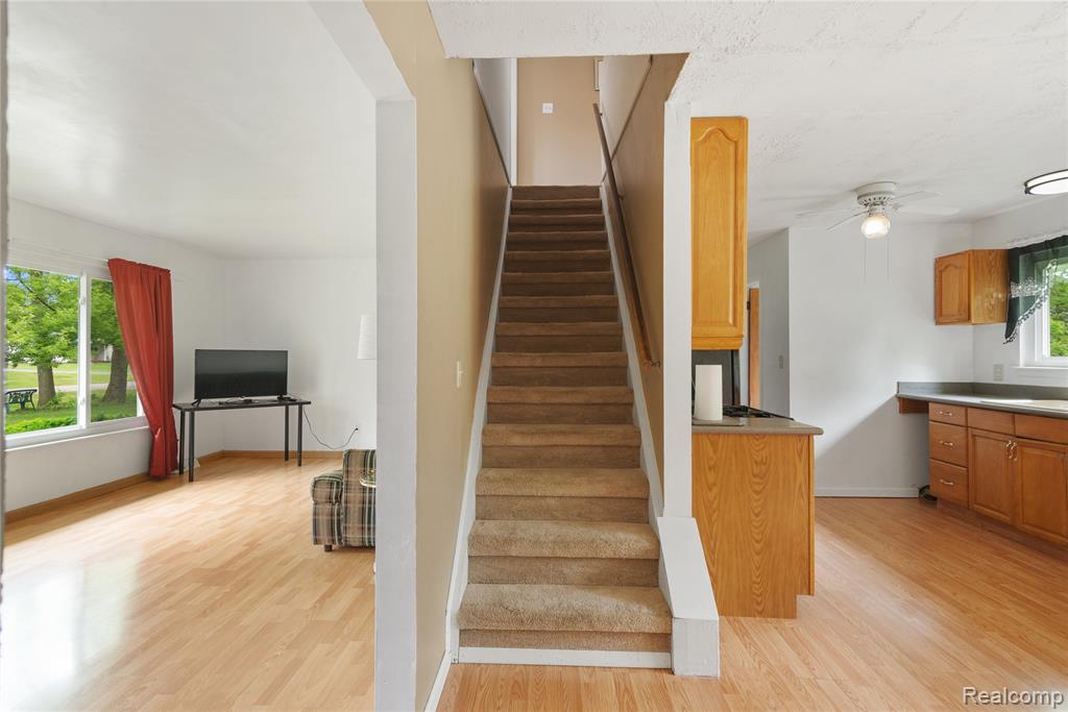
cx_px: 534
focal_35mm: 17
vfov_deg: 70.5
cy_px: 356
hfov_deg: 93.3
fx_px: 504
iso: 400
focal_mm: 17
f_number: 9
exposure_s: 1/6
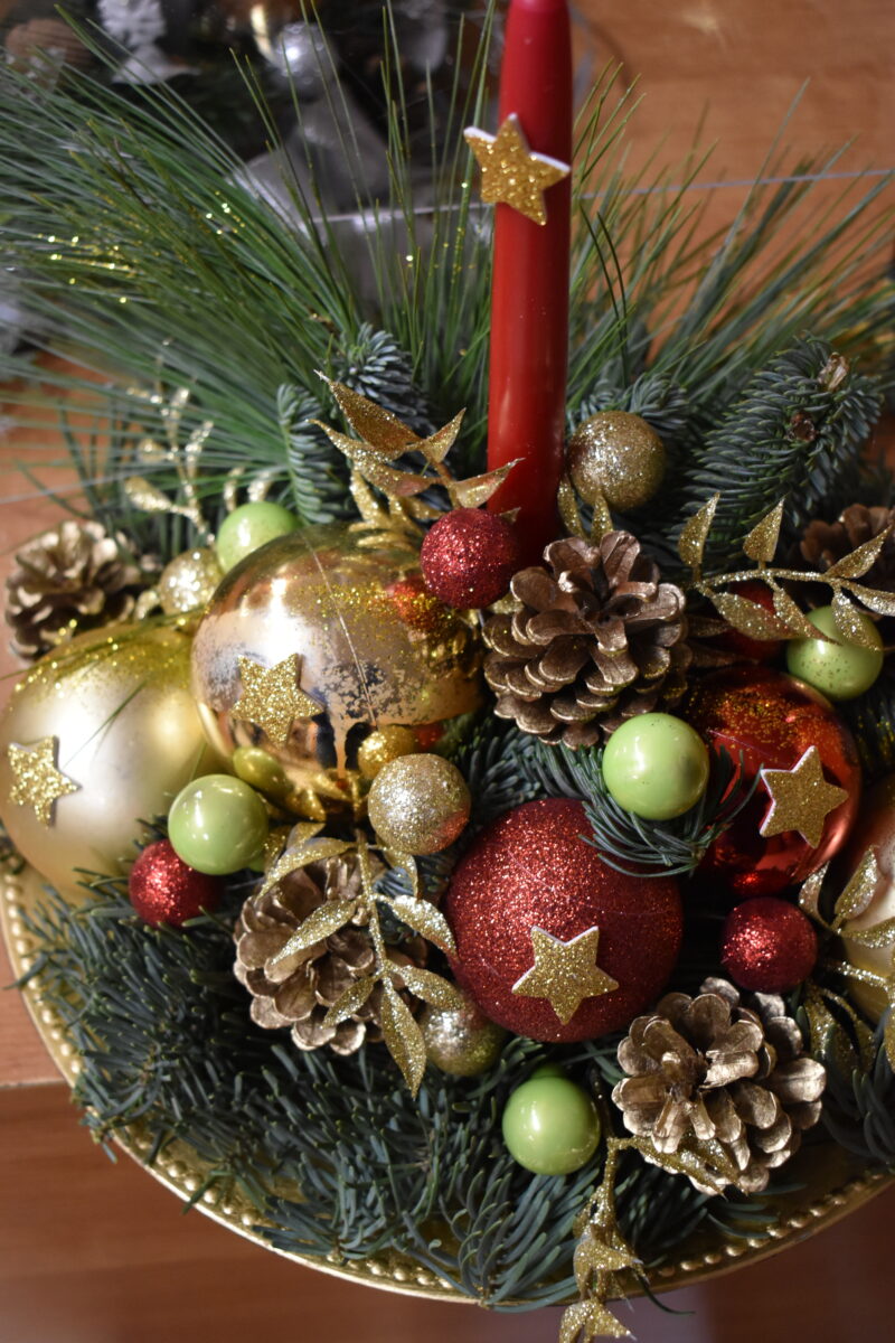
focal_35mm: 48
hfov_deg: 28.1
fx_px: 1790
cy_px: 672
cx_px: 448
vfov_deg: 41.1
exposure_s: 1/60
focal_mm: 32
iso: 1800
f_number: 4.5
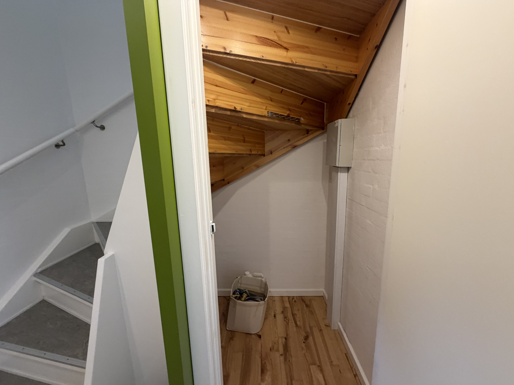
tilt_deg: -9.5
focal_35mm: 14
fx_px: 208
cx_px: 257
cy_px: 192
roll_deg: +1.7
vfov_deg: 85.7
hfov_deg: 102.1
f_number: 2.2
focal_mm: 2.22
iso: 250
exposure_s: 1/50
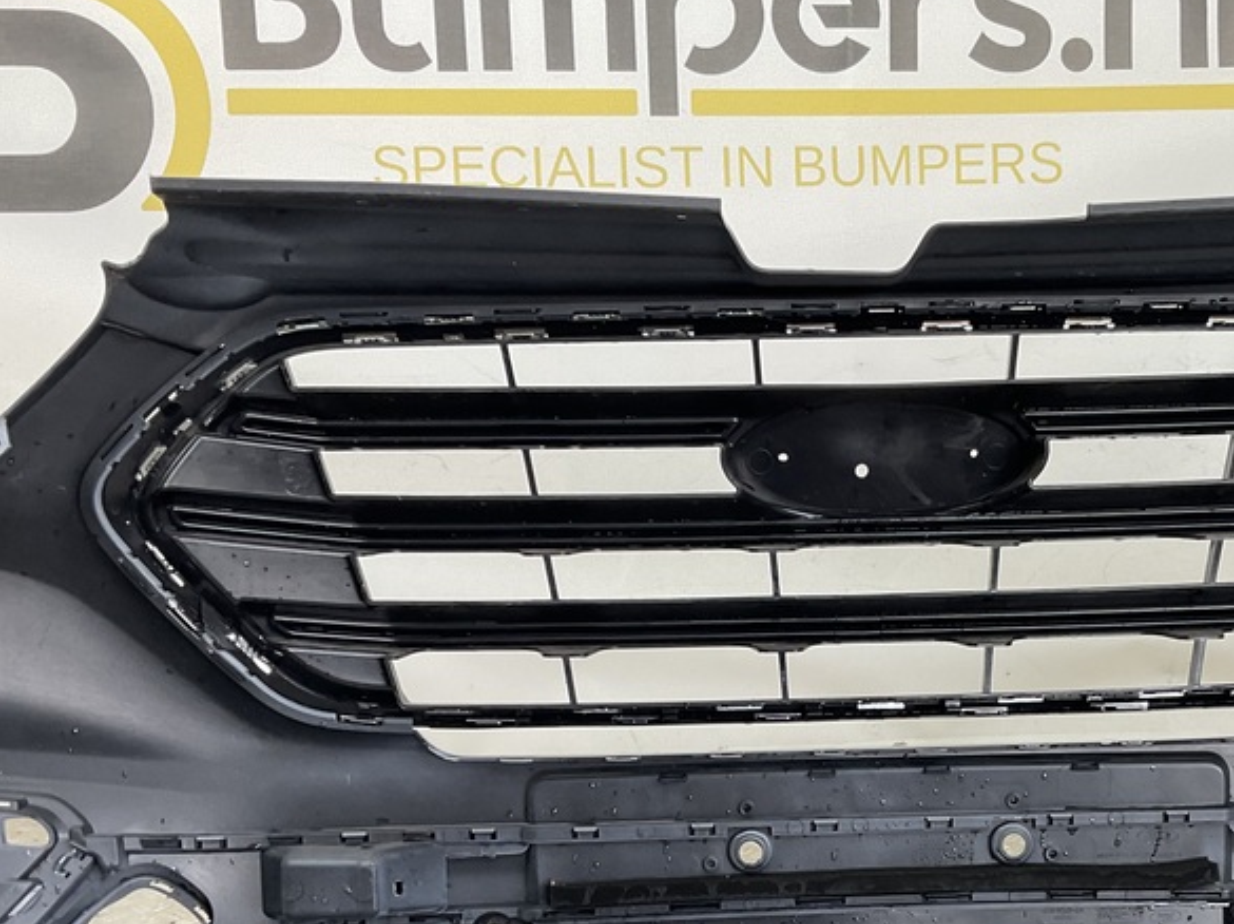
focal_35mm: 50
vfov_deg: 28.3
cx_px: 825
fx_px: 1781
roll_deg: -1.5
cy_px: 772
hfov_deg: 37.8
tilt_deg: -17.3
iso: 32
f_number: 1.8
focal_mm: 3
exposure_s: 1/100
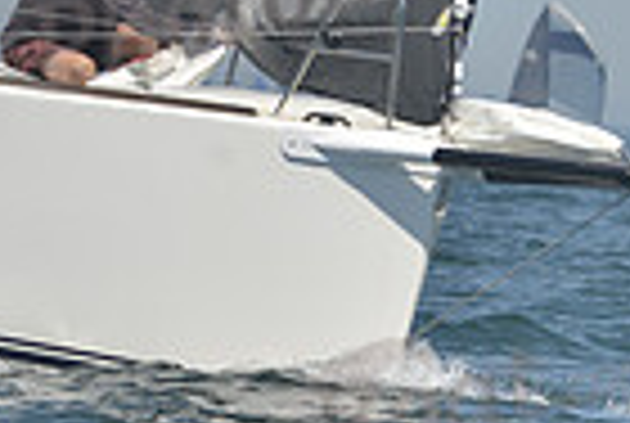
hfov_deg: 2.5
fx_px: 14503
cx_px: -198
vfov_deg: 1.7
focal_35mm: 827
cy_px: -196
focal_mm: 200
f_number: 8
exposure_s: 1/1000
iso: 280
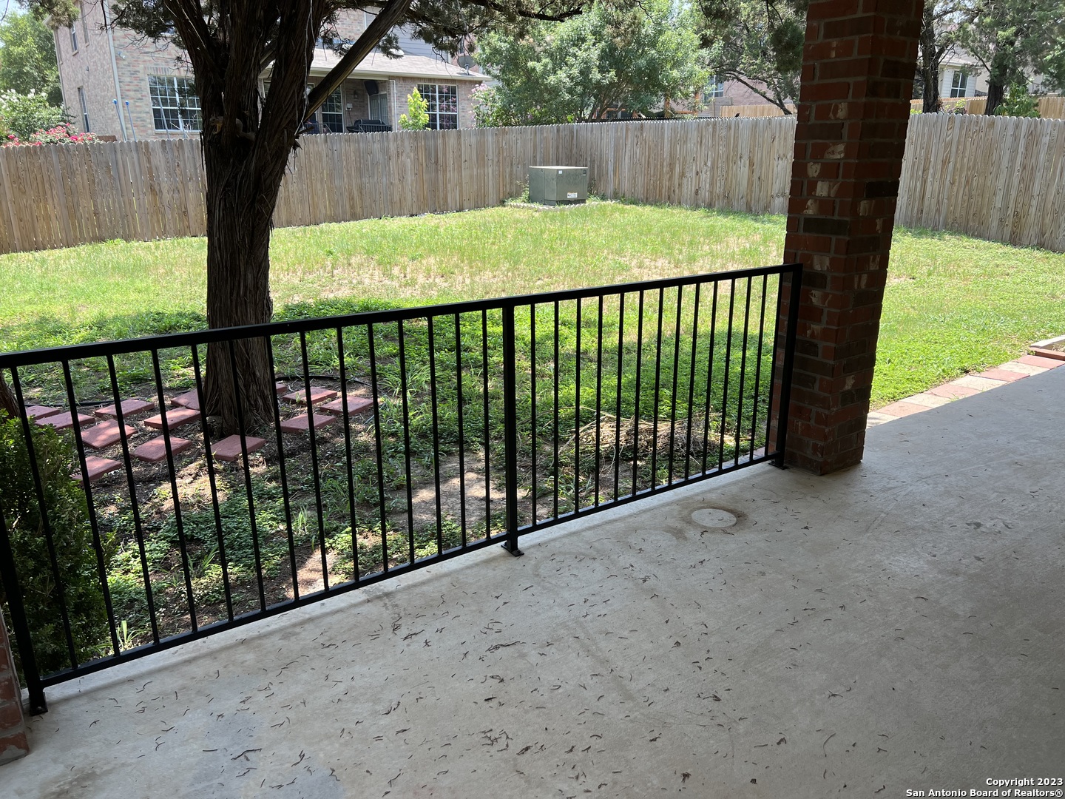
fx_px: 800
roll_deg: -0.1
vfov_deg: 53.1
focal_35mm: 26
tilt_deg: -17.5
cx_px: 532
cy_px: 400
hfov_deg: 67.3
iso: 50
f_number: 1.5
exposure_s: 1/775
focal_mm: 5.7
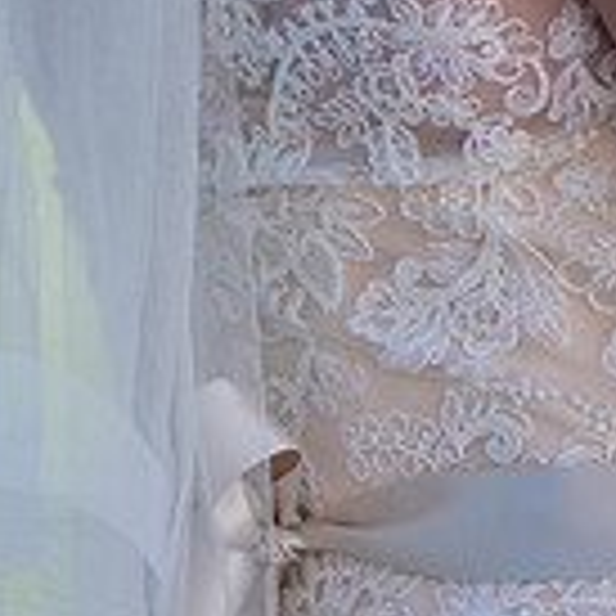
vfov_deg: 1.4
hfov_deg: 1.4
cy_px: 337
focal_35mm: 1252
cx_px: 157
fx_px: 25207
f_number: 6.3
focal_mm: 300
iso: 400
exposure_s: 1/1000
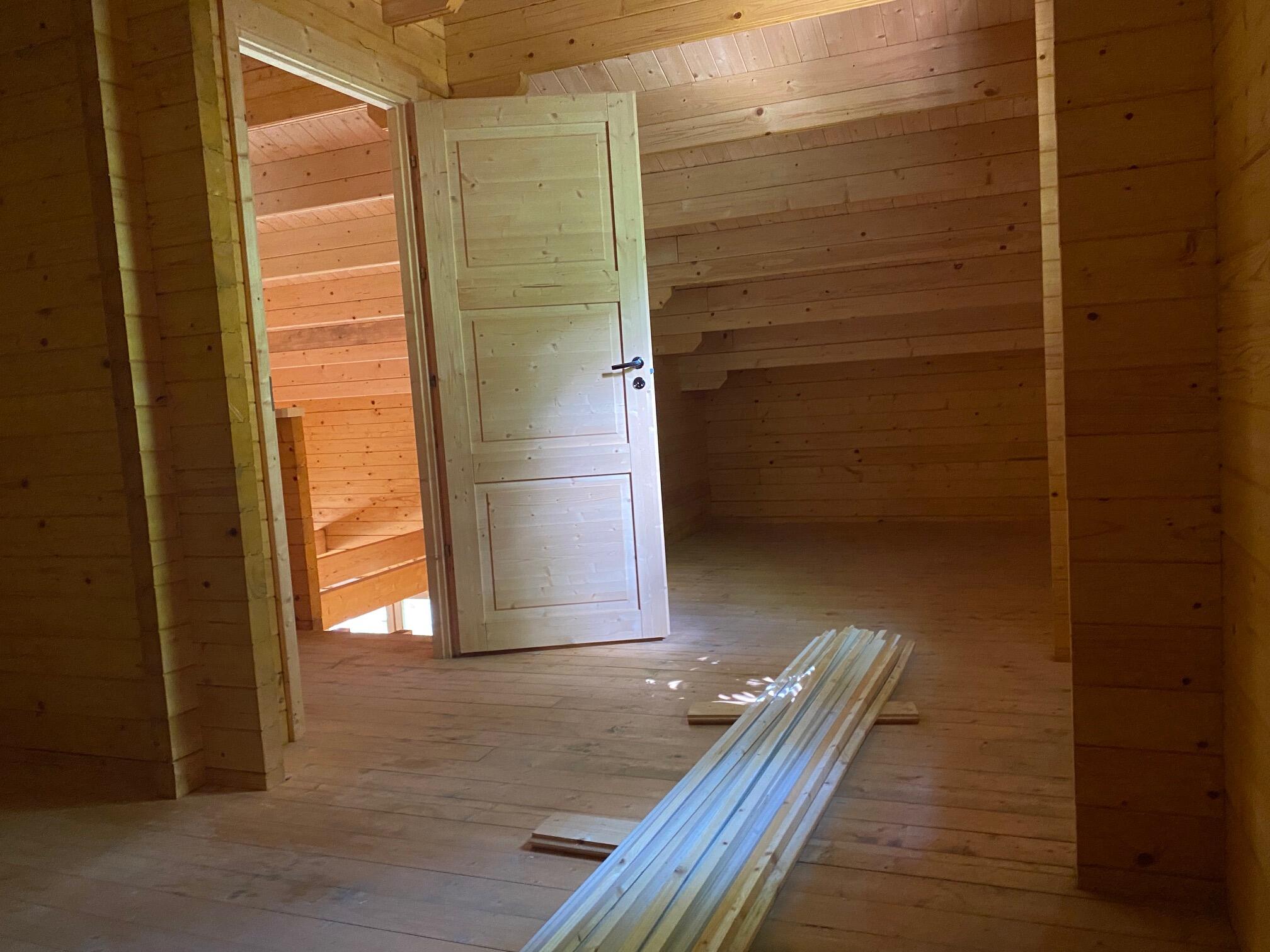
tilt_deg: -4.5
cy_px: 476
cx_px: 635
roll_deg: +3.6
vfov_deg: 53.1
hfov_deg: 67.3
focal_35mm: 26
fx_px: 954
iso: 640
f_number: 1.8
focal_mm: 4.25
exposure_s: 1/31
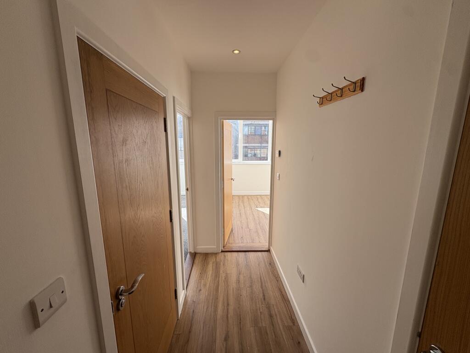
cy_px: 176
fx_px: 190
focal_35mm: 14
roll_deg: +0.6
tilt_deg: -9.7
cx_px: 235
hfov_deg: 102.1
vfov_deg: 85.7
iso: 40
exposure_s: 1/222
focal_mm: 2.22
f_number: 2.2
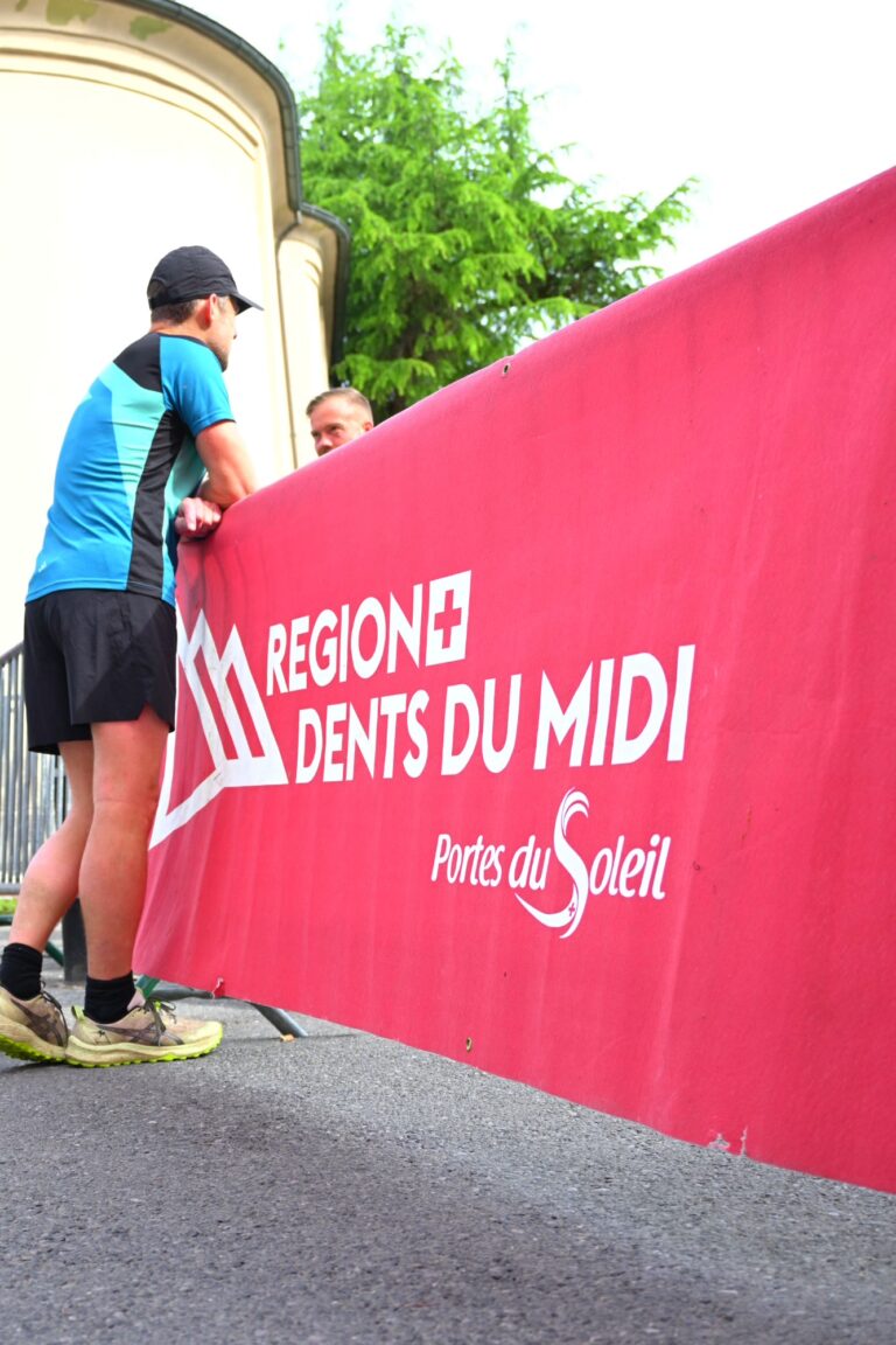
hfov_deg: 31.9
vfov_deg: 46.4
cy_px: 672
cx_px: 448
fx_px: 1568
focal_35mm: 42
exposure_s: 1/160
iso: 100
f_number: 4
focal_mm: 28
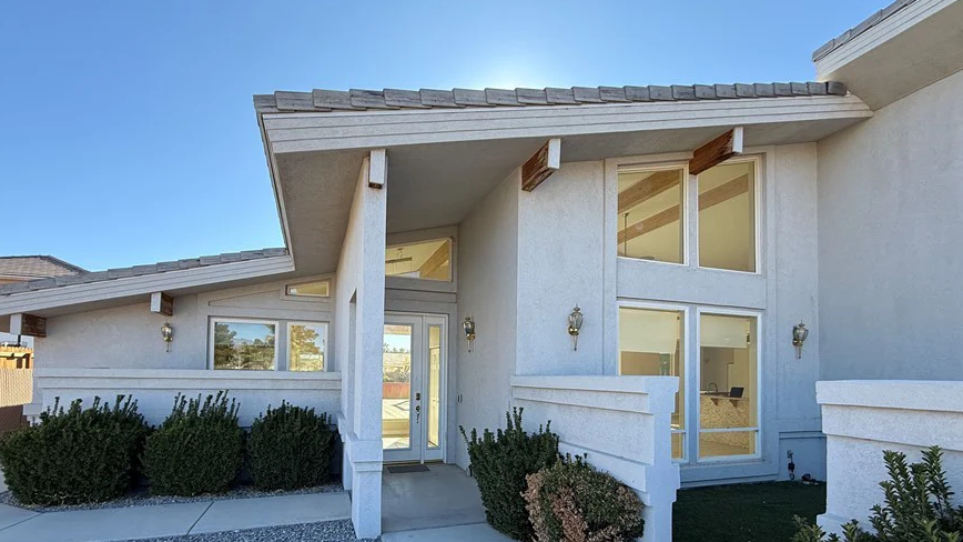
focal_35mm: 18
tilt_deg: +2.5
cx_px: 483
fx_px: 460
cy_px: 361
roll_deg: -0.1
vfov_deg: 59.6
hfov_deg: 92.7
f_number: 2.2
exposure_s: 1/709
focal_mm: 2.22
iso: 64
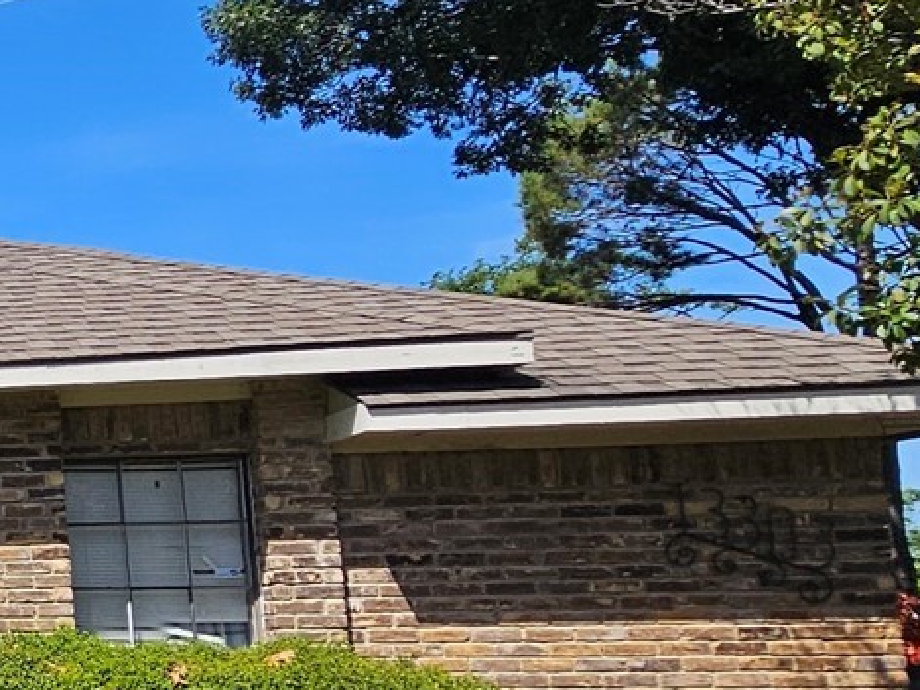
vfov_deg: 25.4
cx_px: -853
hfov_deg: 20.1
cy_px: 501
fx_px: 1515
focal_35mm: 57
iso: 50
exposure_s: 1/2308
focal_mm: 2.2
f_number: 2.2
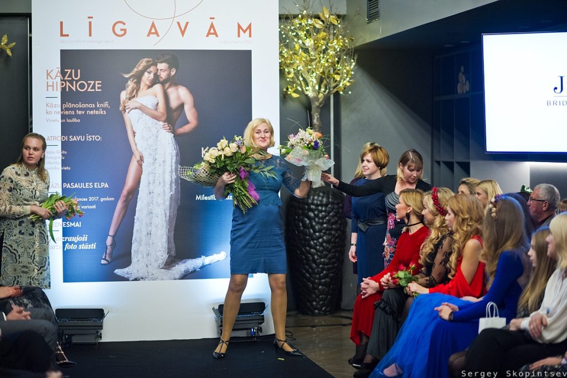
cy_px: 189
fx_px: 1339
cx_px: 284
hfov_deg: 23.9
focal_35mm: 85
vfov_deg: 16.1
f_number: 1.4
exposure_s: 1/320
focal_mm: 85
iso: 1400
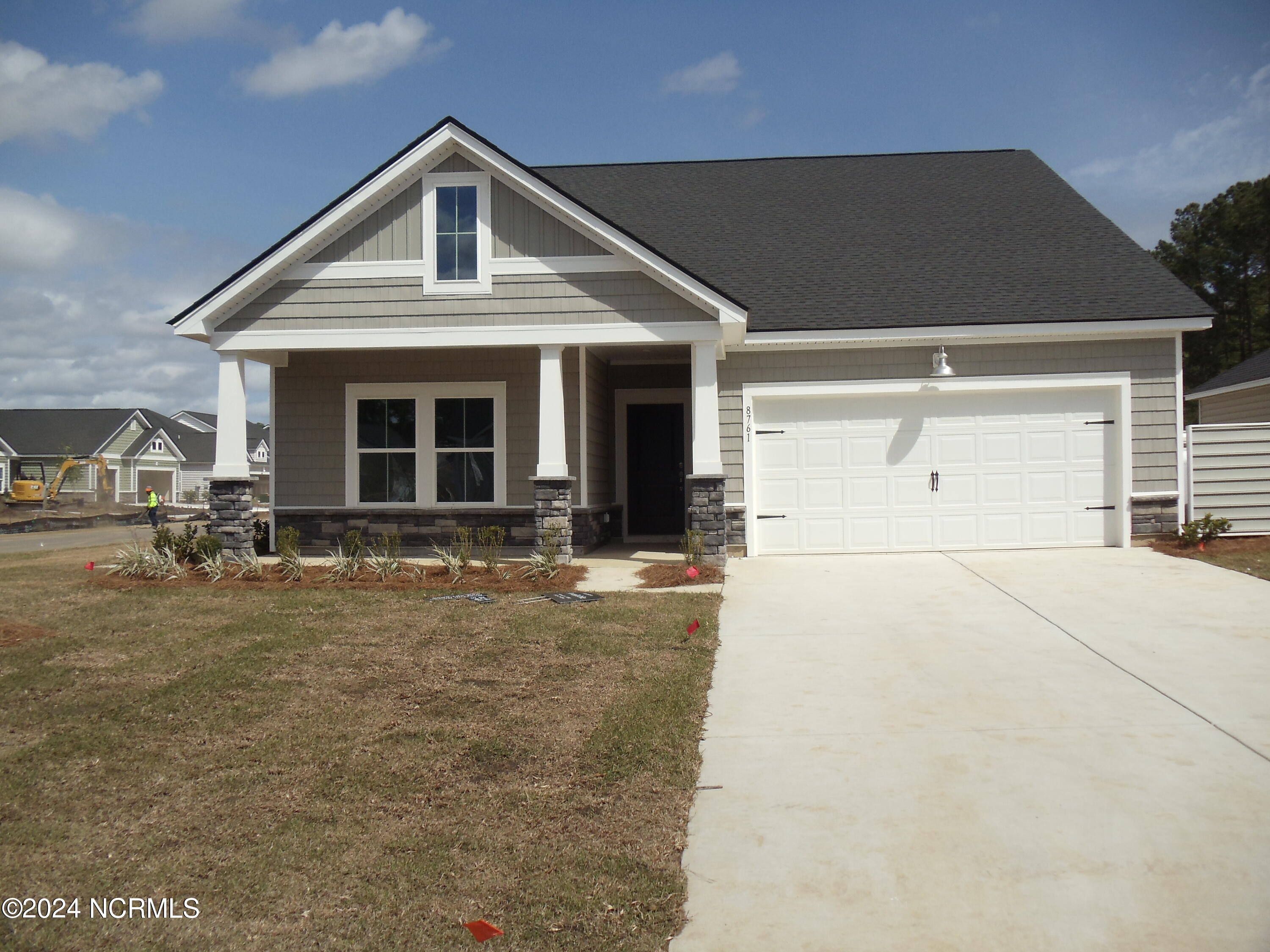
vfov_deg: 32.9
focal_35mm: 44
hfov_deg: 42.9
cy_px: 476
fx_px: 1614
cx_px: 635
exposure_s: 1/640
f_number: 7.1
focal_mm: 6
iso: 100
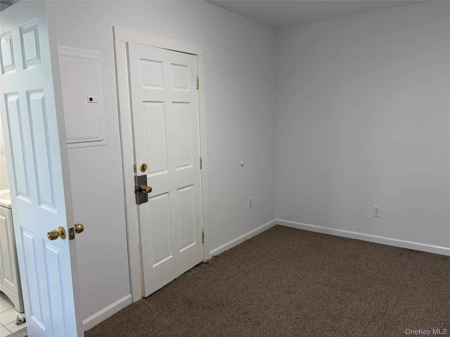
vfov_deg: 53.1
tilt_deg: -8.3
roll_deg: +1.1
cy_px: 168
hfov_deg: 67.3
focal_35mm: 26
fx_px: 338
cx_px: 225
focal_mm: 5.96
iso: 80
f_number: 1.6
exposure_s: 1/60
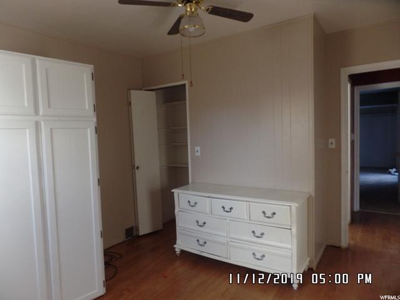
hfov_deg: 73.9
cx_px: 200
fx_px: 266
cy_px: 150
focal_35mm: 23
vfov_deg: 58.9
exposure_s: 1/30
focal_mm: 4.1
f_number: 2.8
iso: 240
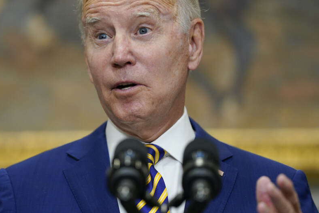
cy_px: 93
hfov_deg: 8.5
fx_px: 2154
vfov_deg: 5.7
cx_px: 133
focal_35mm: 243
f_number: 2.8
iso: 2000
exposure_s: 1/250
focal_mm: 187
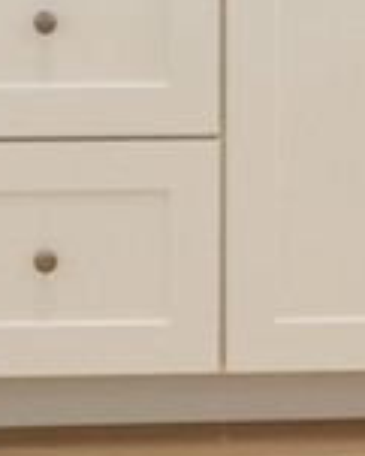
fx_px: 1808
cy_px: -307
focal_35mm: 134
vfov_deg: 13.2
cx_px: 202
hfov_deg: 11.5
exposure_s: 1/160
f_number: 6.3
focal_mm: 21
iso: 400
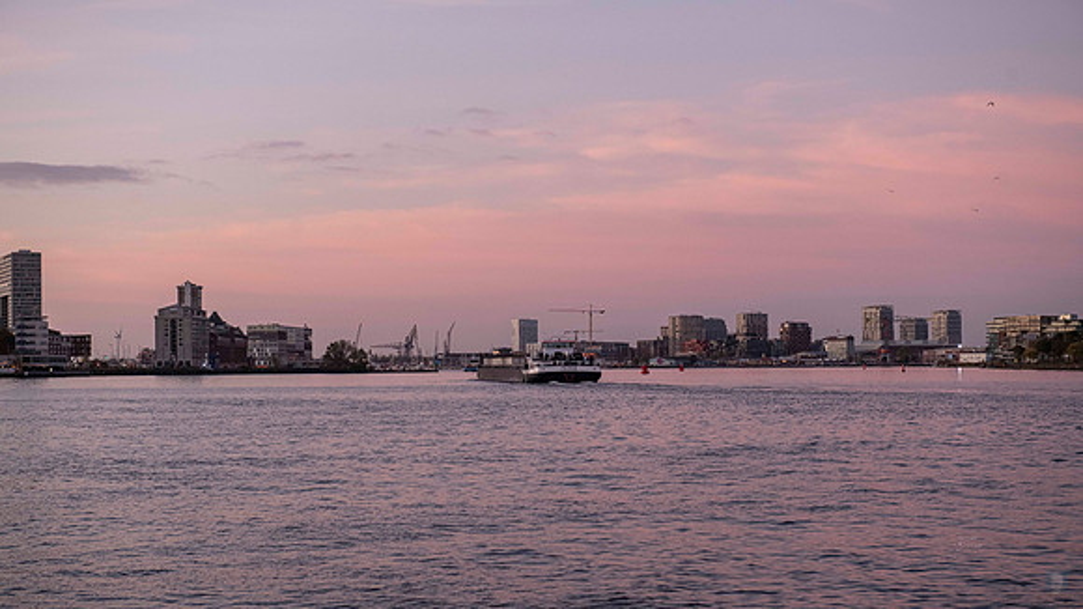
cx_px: 542
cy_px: 361
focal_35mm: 73
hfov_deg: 28.8
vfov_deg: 16.4
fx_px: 2105
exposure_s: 1/160
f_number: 5.6
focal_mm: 70
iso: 1600
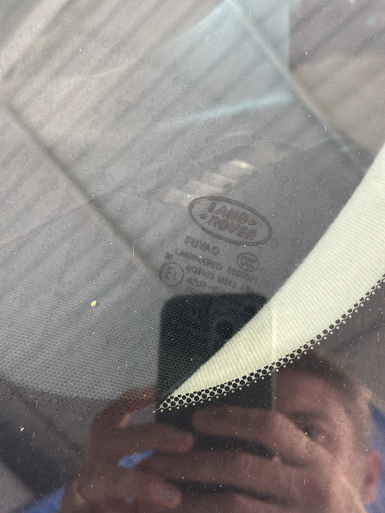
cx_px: 192
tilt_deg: -49.0
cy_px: 256
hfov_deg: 30.3
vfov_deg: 39.7
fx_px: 712
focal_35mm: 48
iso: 320
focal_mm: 6.86
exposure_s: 1/60
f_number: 1.78
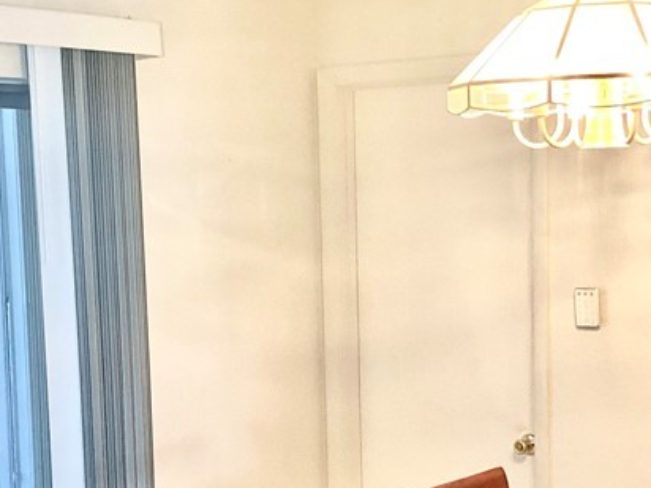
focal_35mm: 77
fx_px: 1448
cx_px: 420
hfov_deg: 25.2
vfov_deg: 19.0
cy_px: 384
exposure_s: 1/60
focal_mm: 3.3
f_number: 2.4
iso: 160
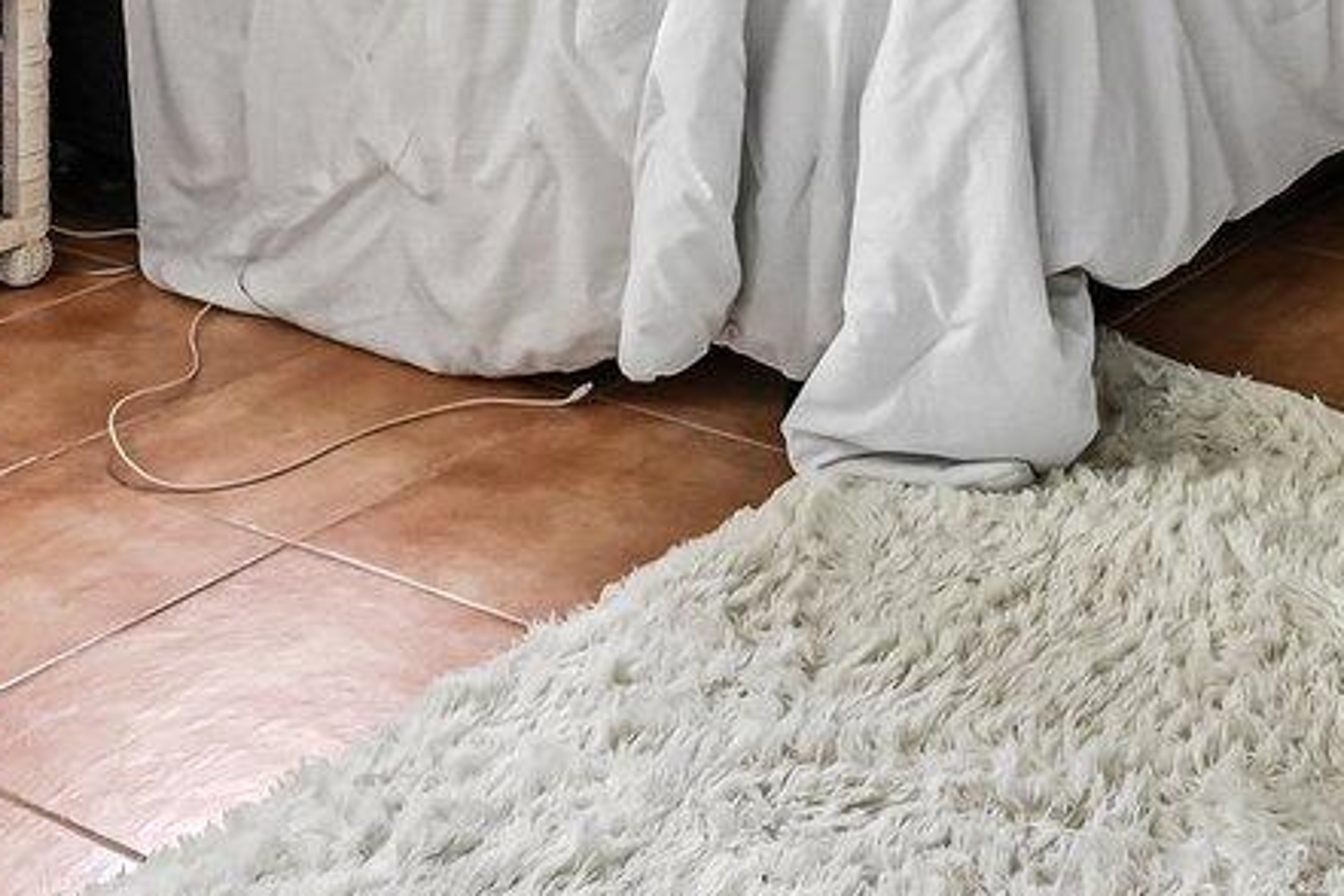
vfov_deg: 17.5
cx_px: 1374
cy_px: -660
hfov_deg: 28.8
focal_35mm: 65
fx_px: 2426
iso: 2500
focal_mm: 14
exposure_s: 1/50
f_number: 10
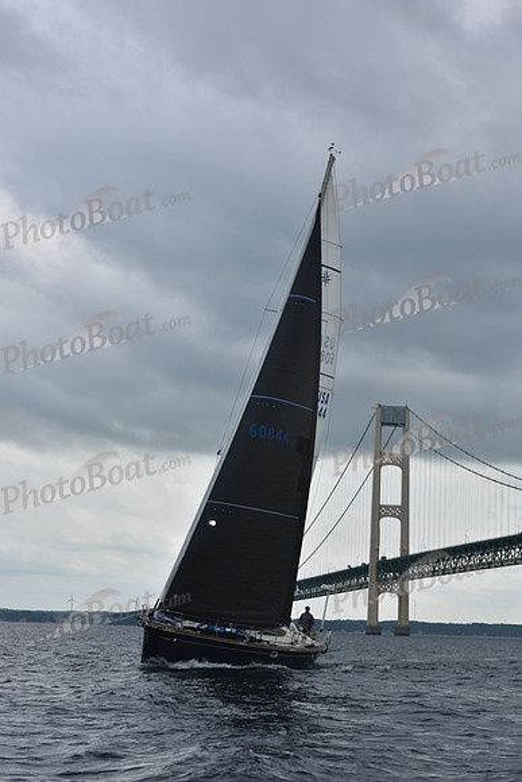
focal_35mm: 78
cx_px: 261
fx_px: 1695
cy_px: 391
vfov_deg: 26.0
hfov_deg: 17.5
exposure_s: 1/800
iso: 250
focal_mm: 78
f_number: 8
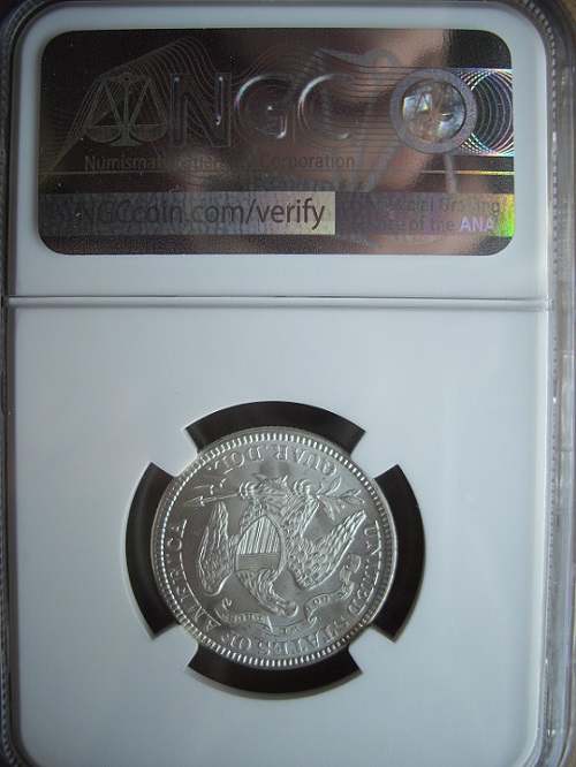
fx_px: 843
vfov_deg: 49.0
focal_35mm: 38
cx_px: 288
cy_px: 384
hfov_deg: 37.7
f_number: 2.8
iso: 100
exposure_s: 1/125
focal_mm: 7.9
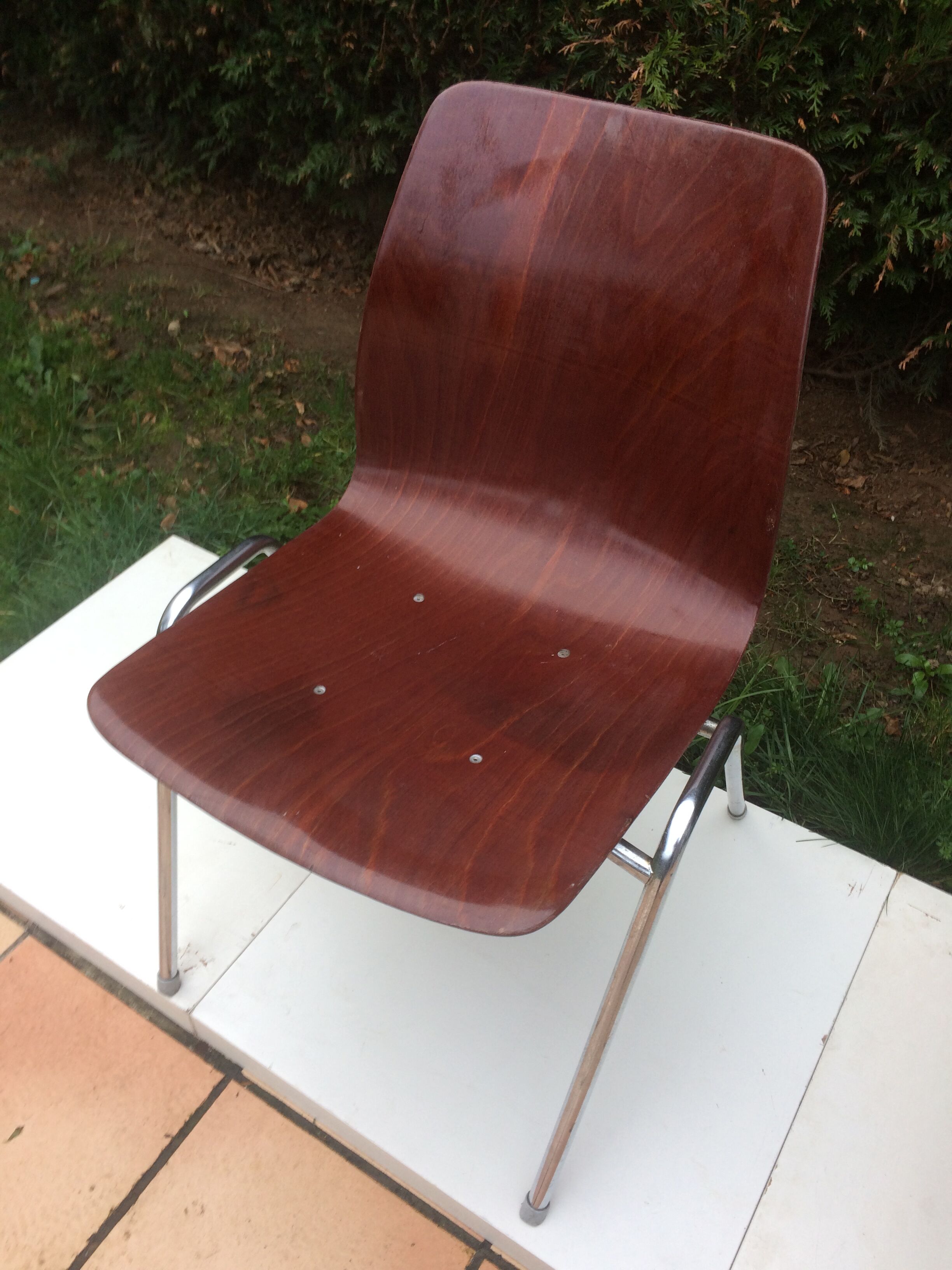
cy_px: 635
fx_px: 1063
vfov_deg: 61.7
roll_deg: +0.1
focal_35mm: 29
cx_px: 476
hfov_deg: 48.2
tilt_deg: -44.2
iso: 40
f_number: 2.2
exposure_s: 1/50
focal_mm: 4.15
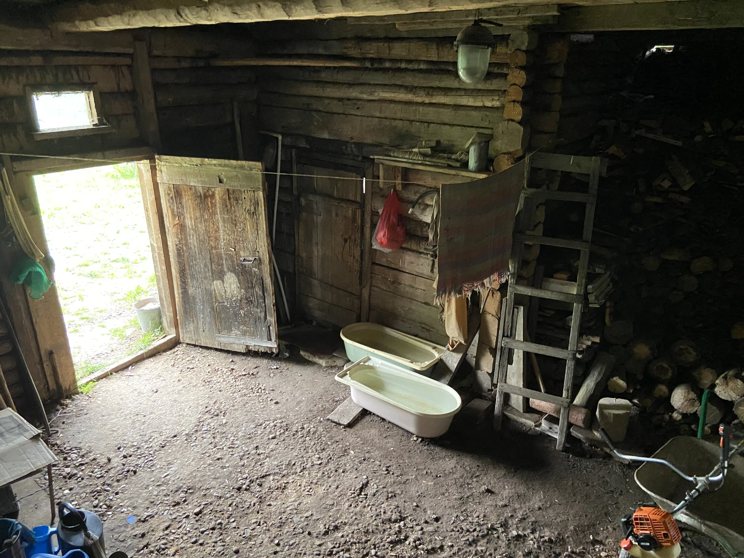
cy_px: 279
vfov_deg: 53.1
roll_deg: -0.3
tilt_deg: -20.3
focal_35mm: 26
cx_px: 372
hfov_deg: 67.3
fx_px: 559
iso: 640
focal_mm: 4.25
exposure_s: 1/40
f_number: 1.8
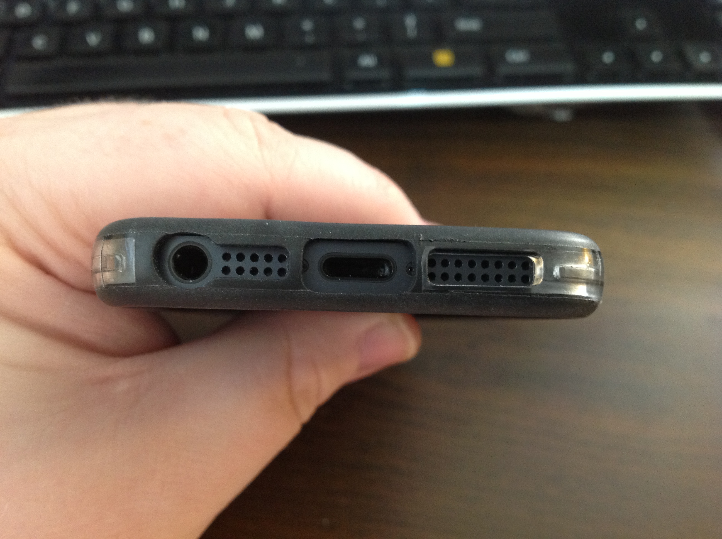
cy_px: 270
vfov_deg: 40.6
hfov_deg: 52.7
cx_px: 361
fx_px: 729
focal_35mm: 35
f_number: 2.4
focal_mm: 4.28
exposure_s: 1/15
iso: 200
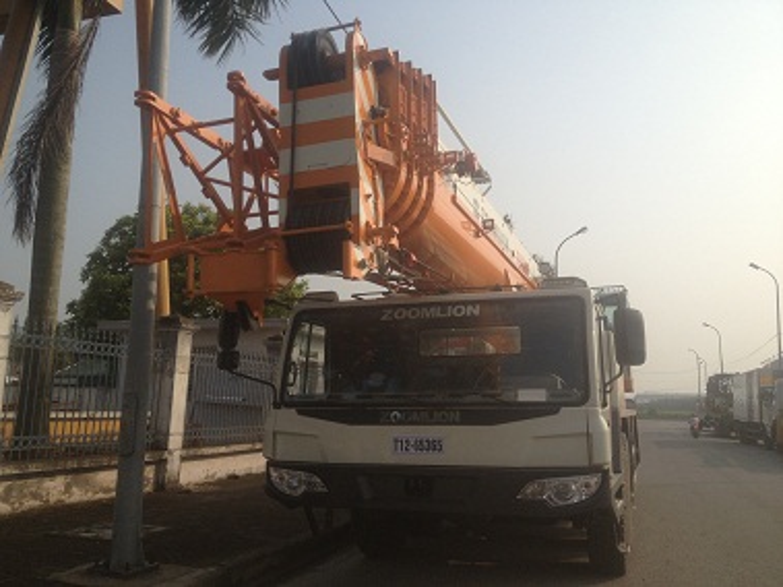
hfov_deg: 52.6
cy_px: 294
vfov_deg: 40.7
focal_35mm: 35
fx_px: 791
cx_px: 392
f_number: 2.4
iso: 50
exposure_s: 1/2404
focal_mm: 4.28
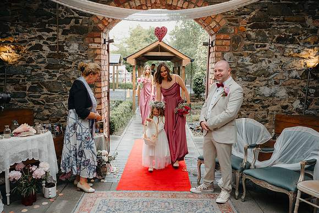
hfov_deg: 54.4
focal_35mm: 35
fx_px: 310
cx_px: 160
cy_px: 106
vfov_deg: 37.9
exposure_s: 1/320
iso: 100
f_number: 2.5
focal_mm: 35
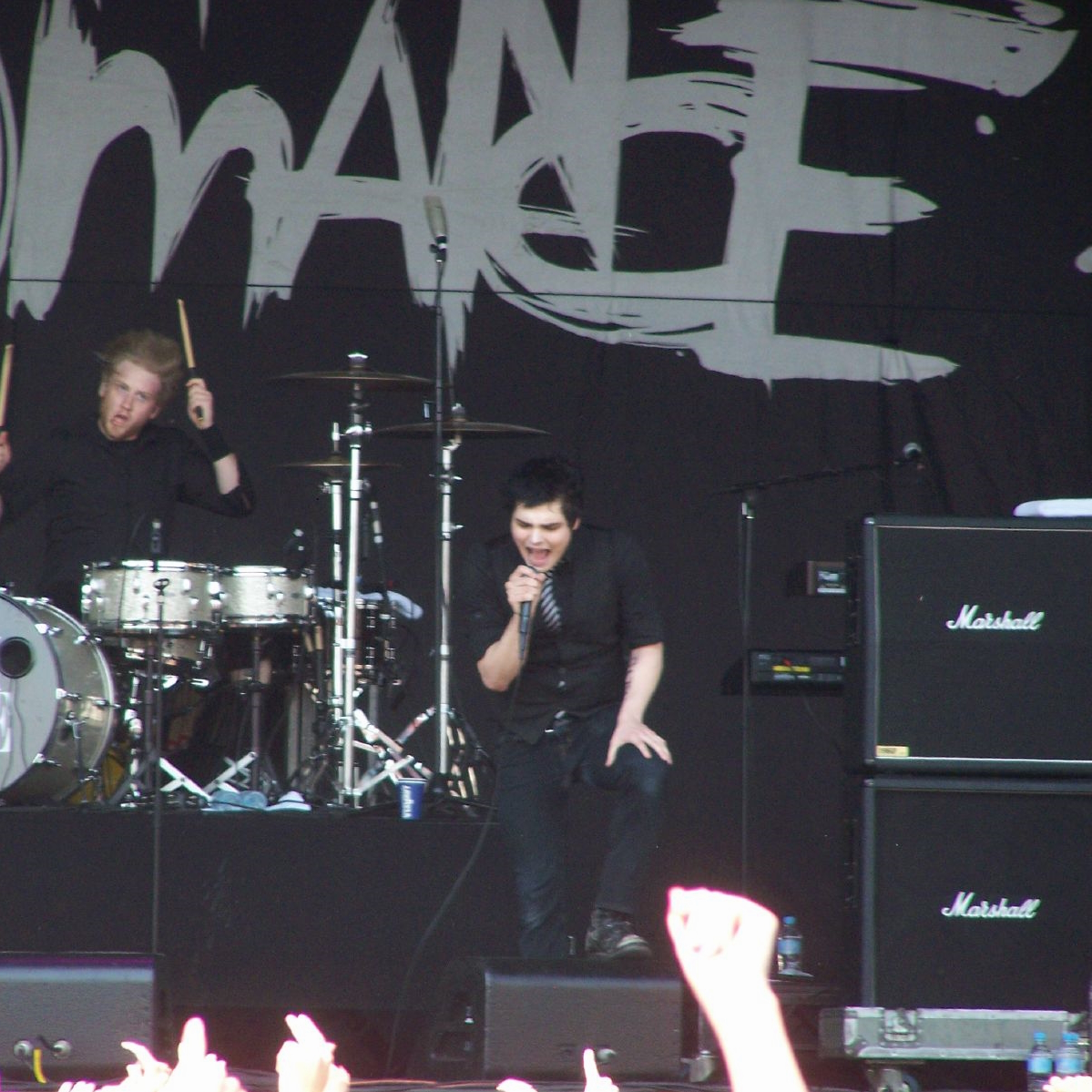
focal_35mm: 433
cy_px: 546
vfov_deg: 4.0
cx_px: 509
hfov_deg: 4.0
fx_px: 15454
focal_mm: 60.8
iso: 160
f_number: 3.6
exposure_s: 1/320
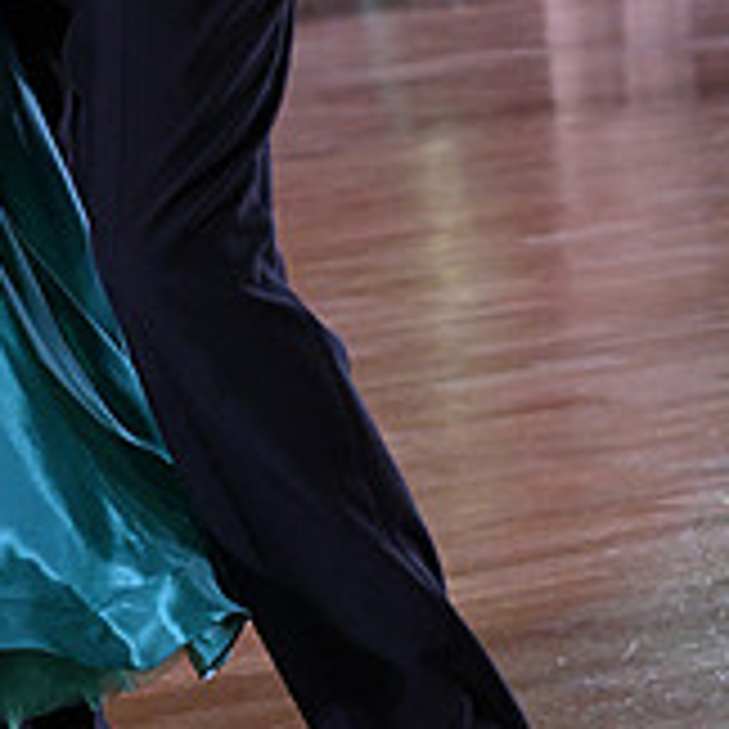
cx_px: -128
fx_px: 6814
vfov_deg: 6.1
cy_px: -333
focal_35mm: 286
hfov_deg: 6.1
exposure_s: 1/320
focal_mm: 94
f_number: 7.1
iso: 5000
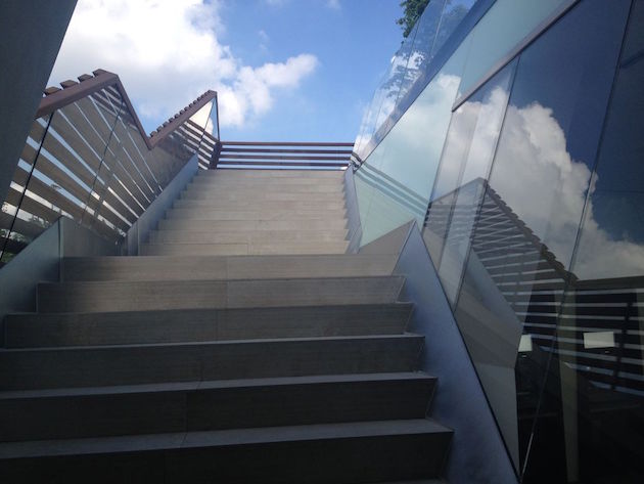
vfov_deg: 40.7
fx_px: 651
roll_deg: +0.4
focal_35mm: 35
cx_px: 322
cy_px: 242
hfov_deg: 52.6
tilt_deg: +5.7
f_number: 2.4
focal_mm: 4.28
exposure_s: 1/1126
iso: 50
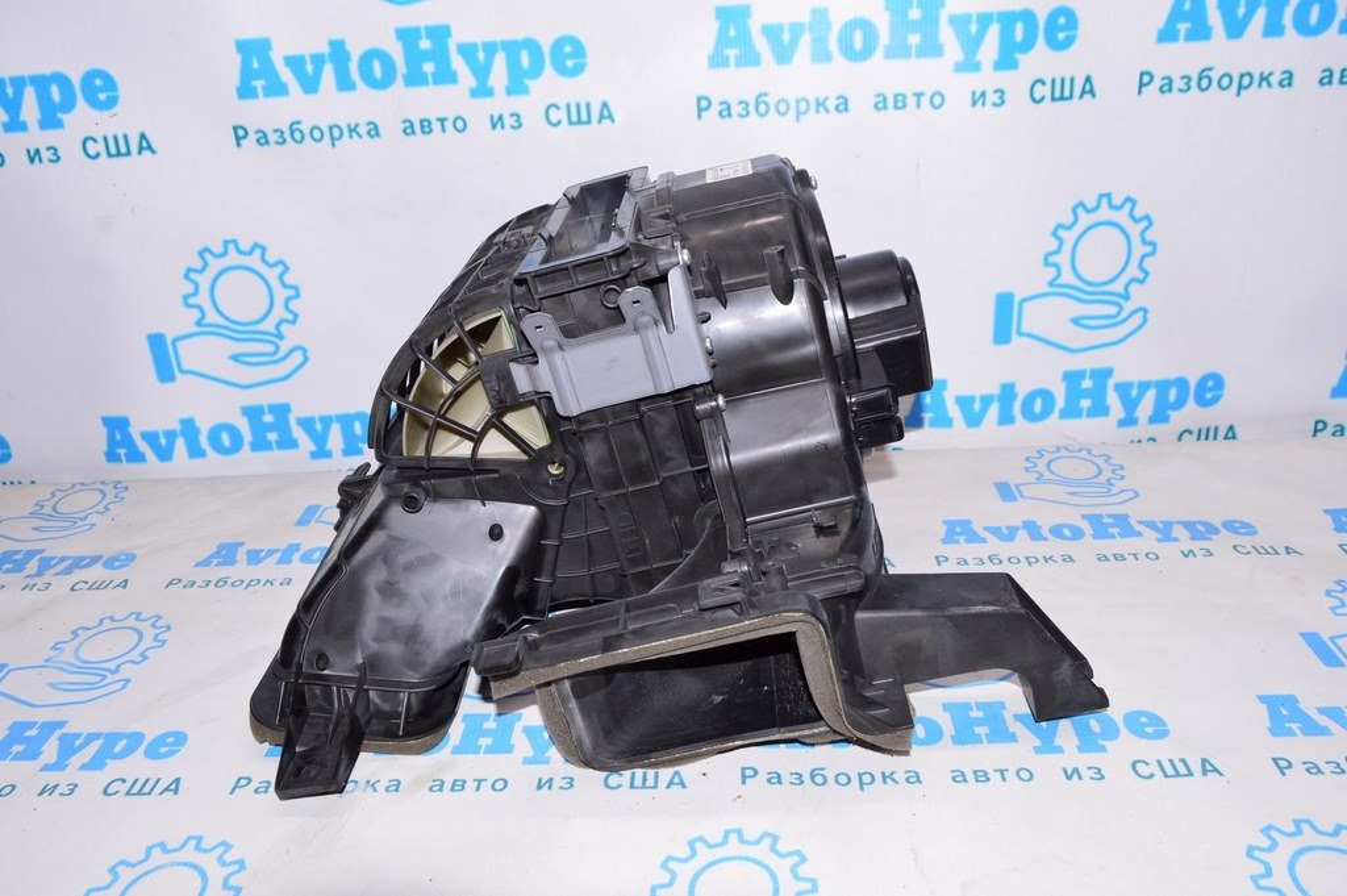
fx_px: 1122
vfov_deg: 43.5
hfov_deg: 62.0
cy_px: 448
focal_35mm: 30
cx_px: 674
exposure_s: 1/200
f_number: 8
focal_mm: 20
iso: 1600
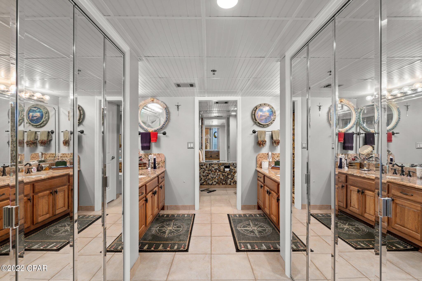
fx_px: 188
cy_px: 140
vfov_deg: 73.7
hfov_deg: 96.7
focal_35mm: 16
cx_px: 211
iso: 400
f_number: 8
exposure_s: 1/2
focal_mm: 16
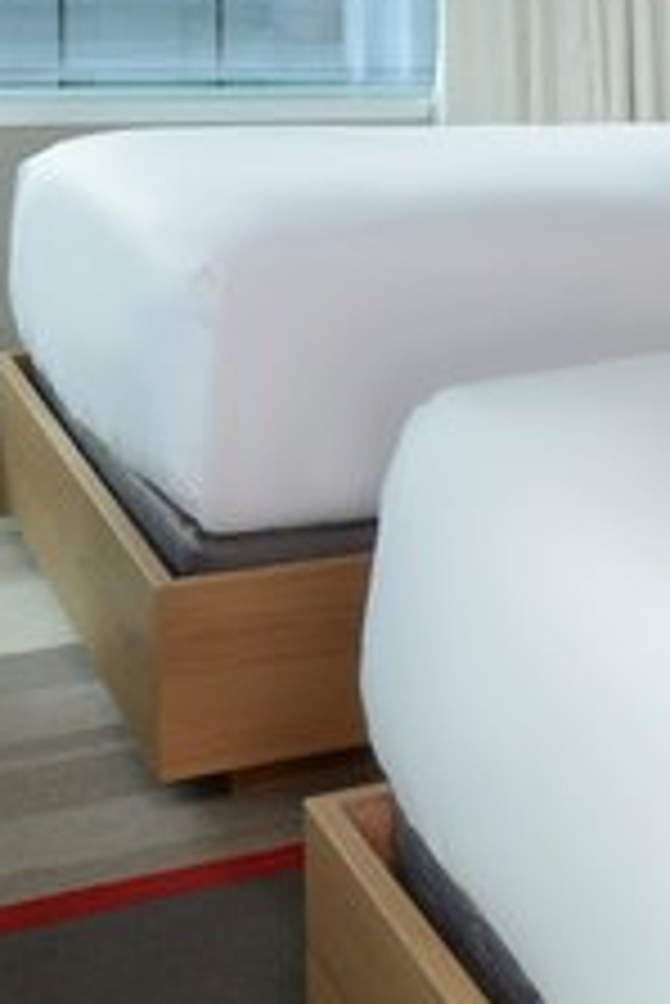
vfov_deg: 28.6
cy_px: 124
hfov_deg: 16.7
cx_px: 1210
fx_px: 1895
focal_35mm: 68
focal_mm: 19
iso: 250
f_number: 7.1
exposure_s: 1/60
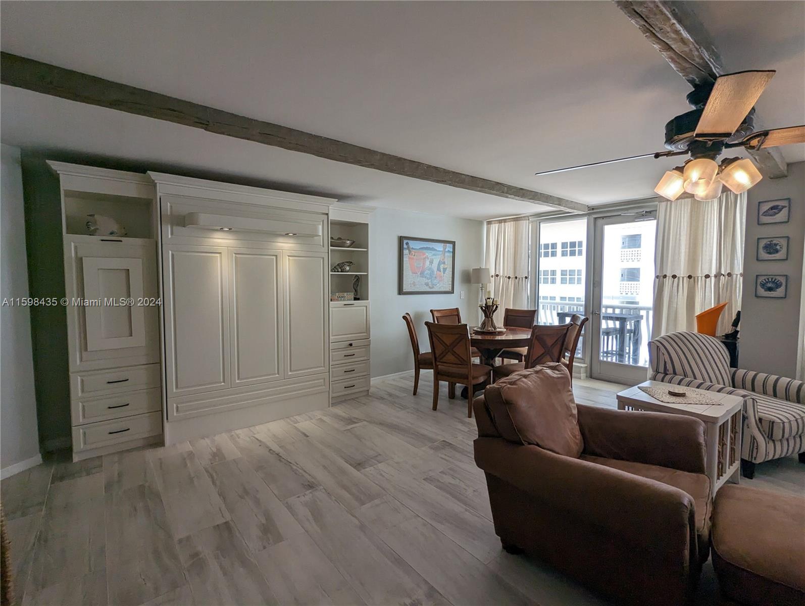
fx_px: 373
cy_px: 303
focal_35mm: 16
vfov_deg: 78.2
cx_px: 402
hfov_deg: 94.4
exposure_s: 1/223
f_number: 2.2
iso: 80
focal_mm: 2.35
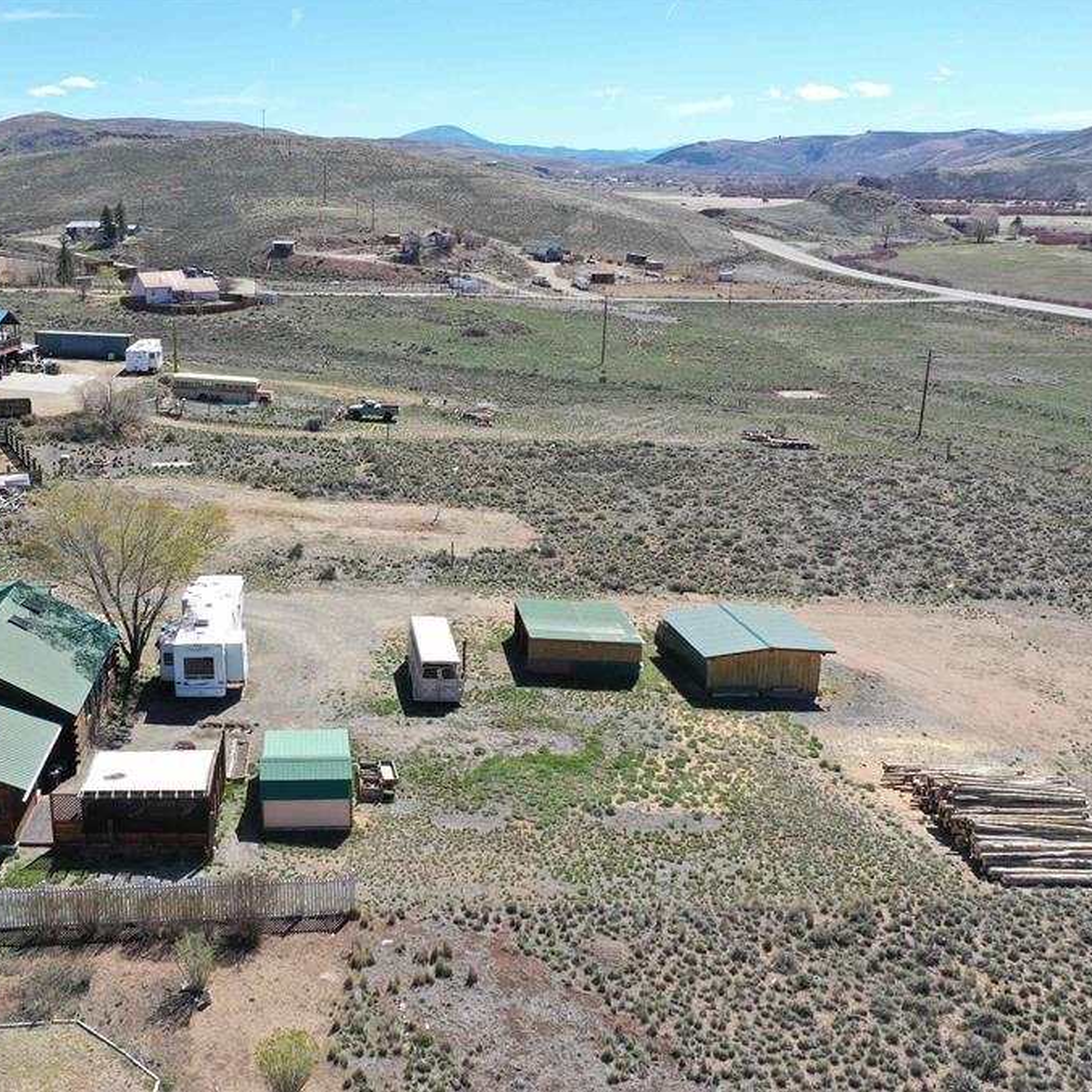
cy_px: 544
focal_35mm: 36
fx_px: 1285
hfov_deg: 45.4
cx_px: 369
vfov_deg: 46.0
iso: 100
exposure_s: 1/120
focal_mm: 10.26
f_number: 4.5
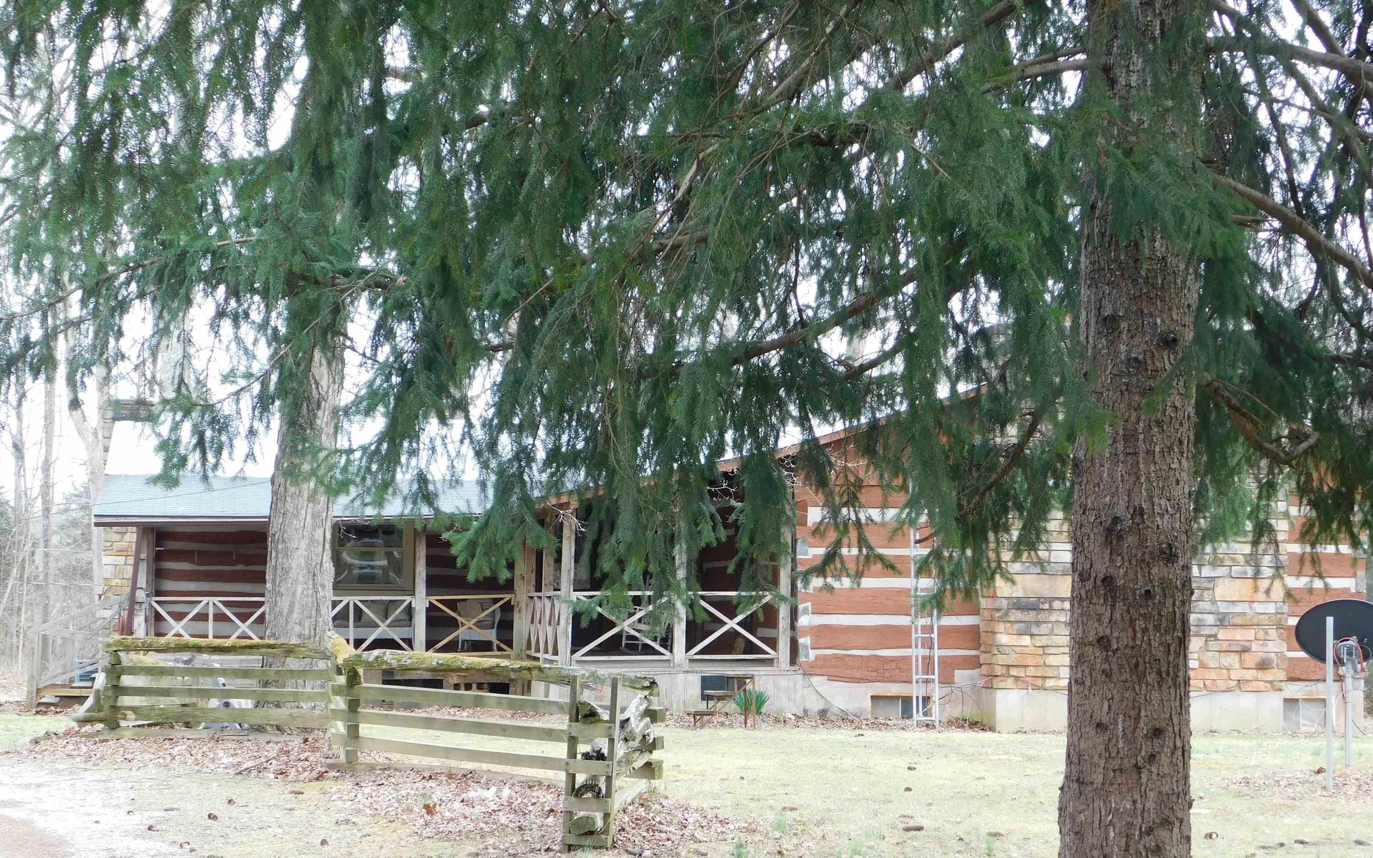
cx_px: 682
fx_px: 2357
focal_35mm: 63
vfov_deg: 20.6
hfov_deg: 32.5
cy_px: 492
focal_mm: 10.4
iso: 125
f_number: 4
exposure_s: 1/50
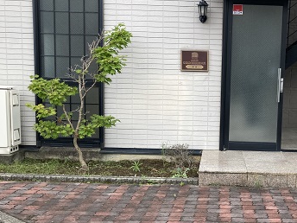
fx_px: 395
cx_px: 226
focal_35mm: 46
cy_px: 126
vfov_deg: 31.5
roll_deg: -1.7
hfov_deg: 40.0
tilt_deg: -6.5
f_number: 1.8
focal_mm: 3.99
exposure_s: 1/298
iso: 20
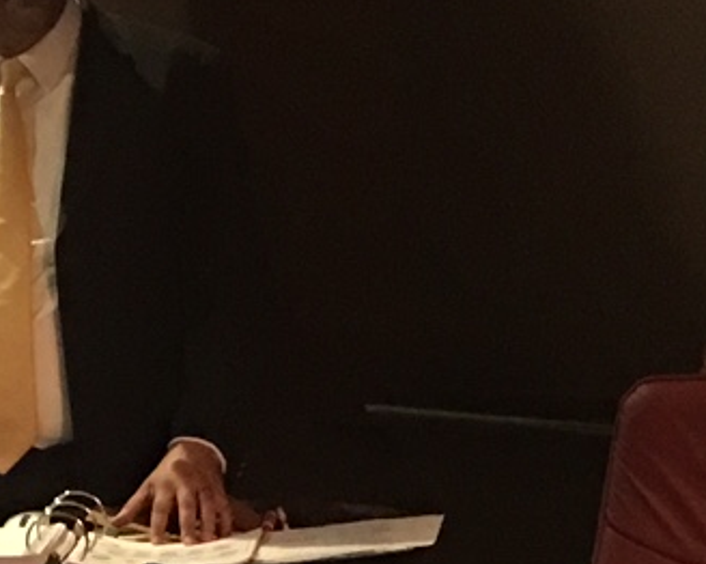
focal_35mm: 174
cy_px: 915
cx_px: 47
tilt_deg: -13.4
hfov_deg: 11.0
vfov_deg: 8.6
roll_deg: +2.6
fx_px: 3634
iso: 80
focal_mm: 4.15
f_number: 2.2
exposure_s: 1/4
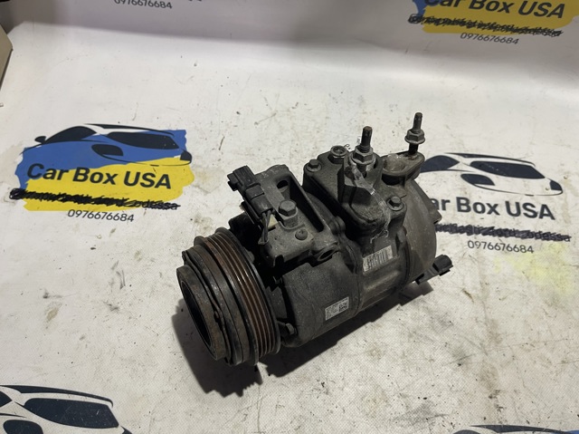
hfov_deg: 69.4
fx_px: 418
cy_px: 217
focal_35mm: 25
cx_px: 290
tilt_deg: -63.1
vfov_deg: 54.8
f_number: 1.6
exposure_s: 1/50
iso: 64
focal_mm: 5.1
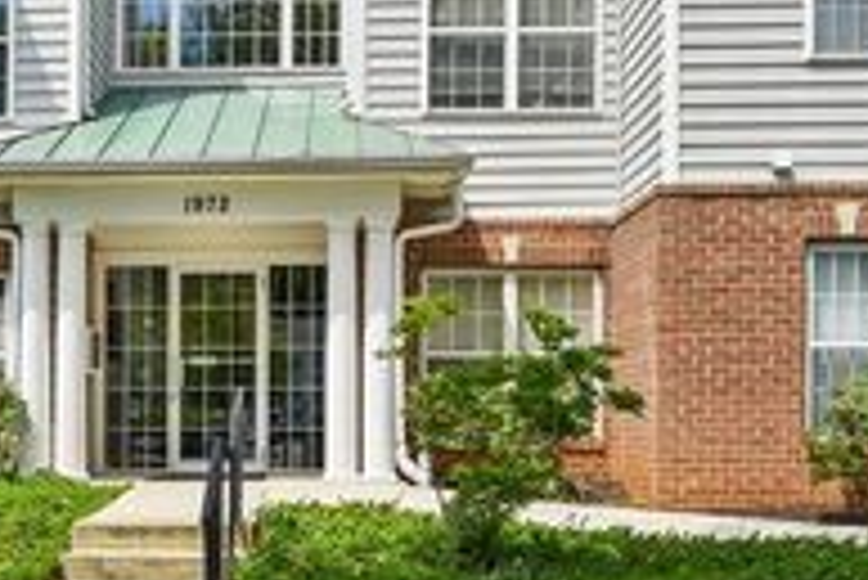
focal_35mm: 44
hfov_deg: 41.6
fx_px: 1062
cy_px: 92
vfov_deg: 29.6
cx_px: 117
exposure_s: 1/640
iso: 400
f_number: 8
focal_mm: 17
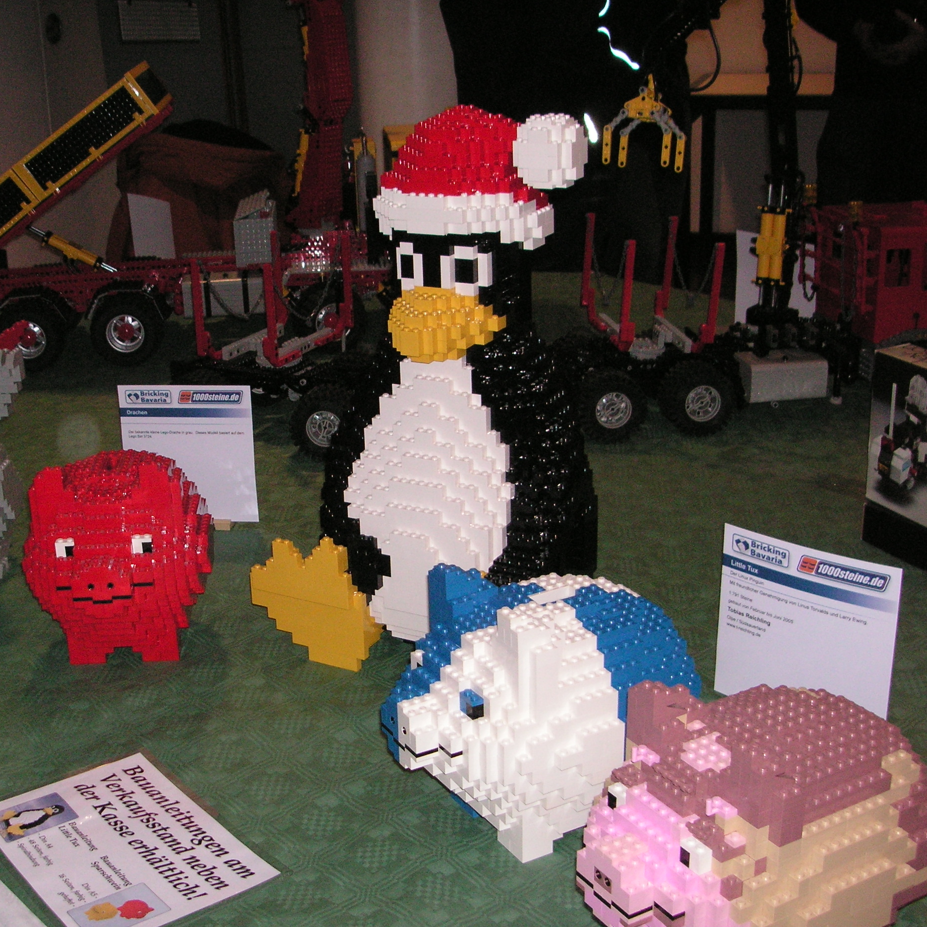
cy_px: 470
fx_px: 1394
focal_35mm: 46
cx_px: 344
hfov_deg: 36.6
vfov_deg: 36.8
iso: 160
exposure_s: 1/45
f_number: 3.3
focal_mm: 6.3
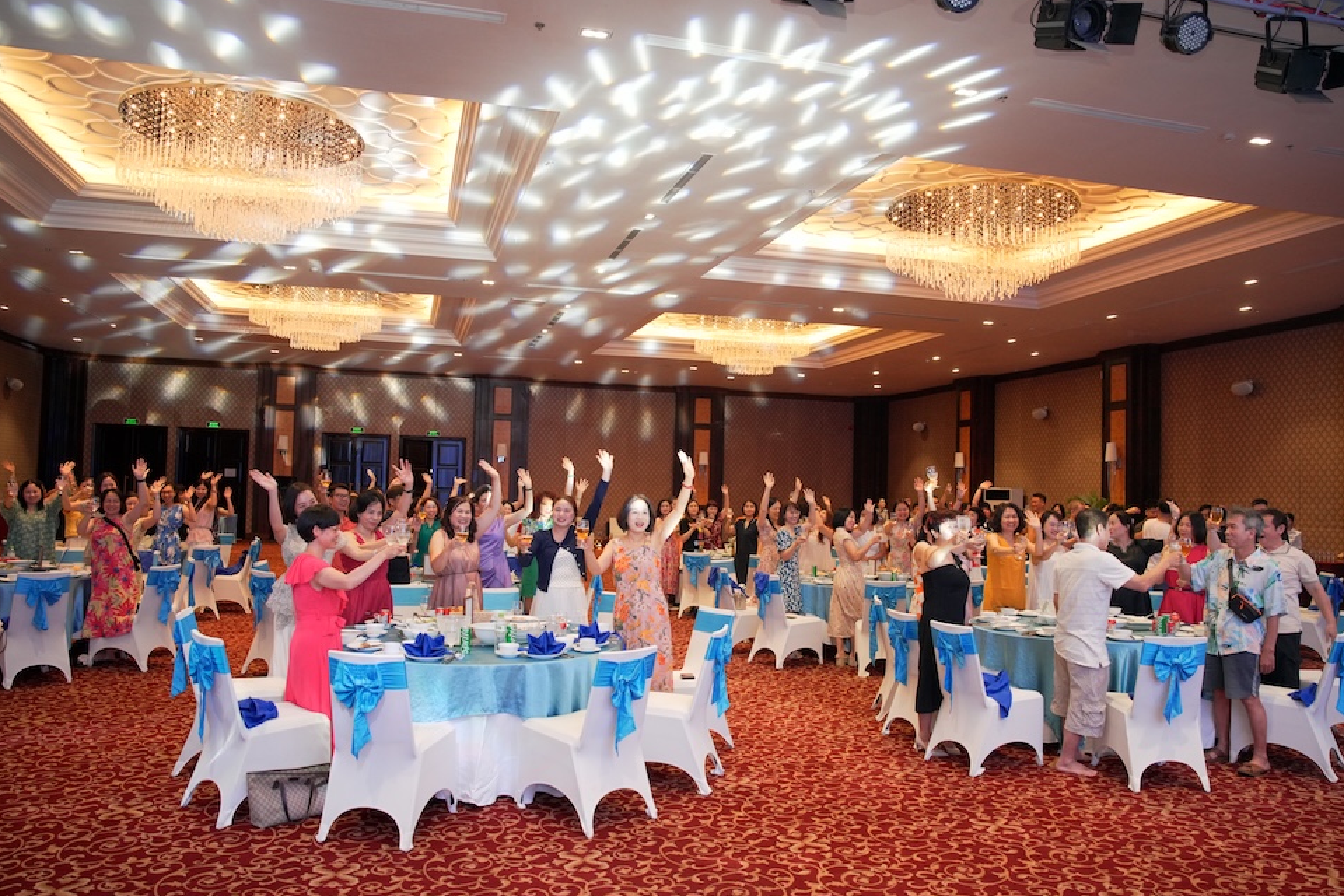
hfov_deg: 69.4
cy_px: 444
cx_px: 679
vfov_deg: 49.6
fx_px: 971
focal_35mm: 26
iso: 2000
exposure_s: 1/160
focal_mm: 24
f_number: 2.8
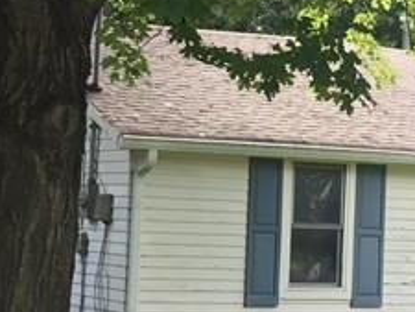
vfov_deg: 11.2
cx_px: 258
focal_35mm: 132
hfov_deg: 14.9
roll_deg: -1.1
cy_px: 76
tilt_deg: +3.3
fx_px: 1583
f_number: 2.2
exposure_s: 1/120
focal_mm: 4.15
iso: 32
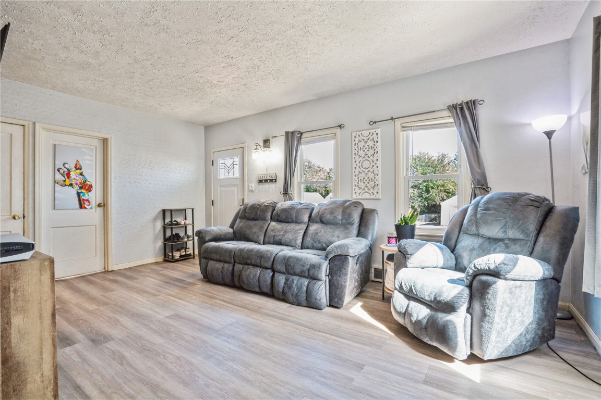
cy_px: 200
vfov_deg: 73.7
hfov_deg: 96.7
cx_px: 300
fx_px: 267
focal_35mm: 16
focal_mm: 16
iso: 400
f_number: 8
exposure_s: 1/30
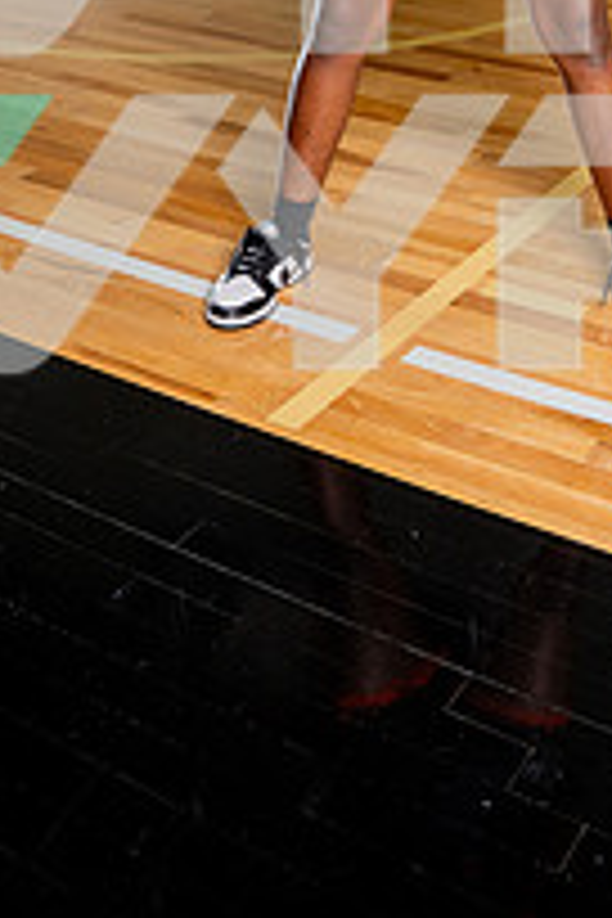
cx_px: 454
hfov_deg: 25.2
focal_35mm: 53
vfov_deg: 33.0
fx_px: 1351
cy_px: -81
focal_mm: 24
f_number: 7.1
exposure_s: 1/200
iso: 640
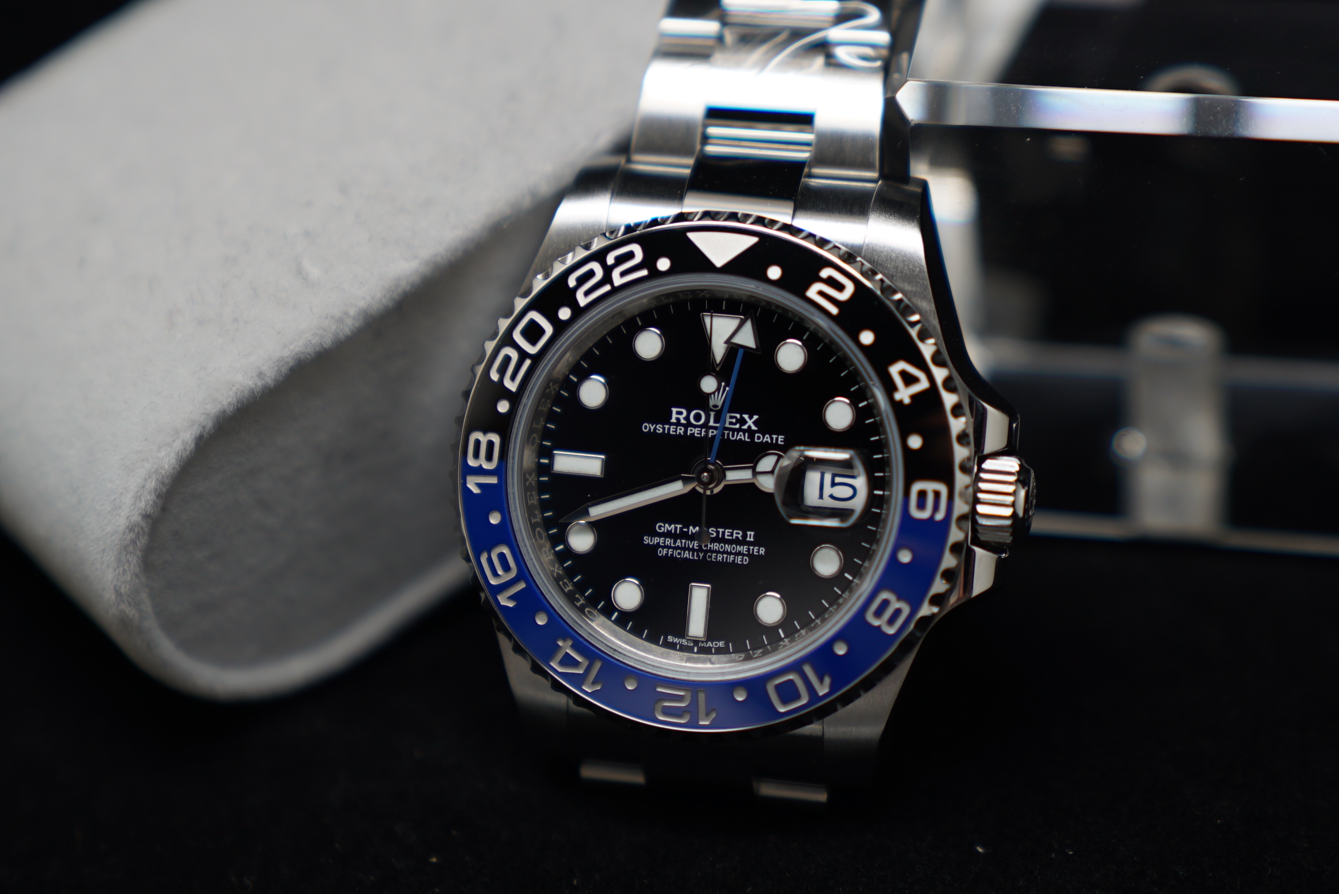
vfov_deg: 13.1
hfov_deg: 19.4
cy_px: 447
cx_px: 670
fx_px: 3907
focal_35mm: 105
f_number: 2.8
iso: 100
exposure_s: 1/125
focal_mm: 70
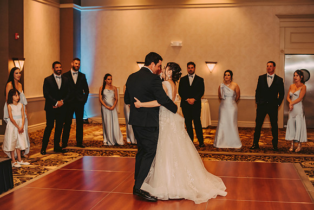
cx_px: 157
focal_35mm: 50
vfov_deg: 27.0
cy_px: 105
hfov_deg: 39.6
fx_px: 436
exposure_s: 1/125
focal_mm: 50
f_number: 2.5
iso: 800
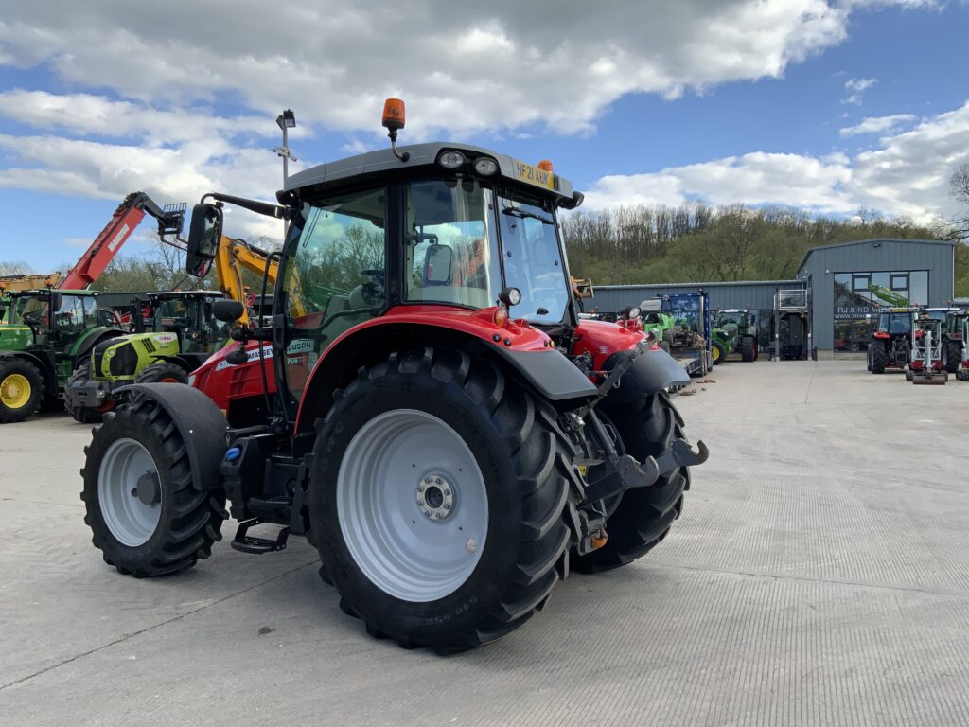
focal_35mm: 29
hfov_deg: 61.7
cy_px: 364
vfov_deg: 48.2
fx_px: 812
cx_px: 484
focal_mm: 3
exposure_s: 1/944
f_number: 1.8
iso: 16
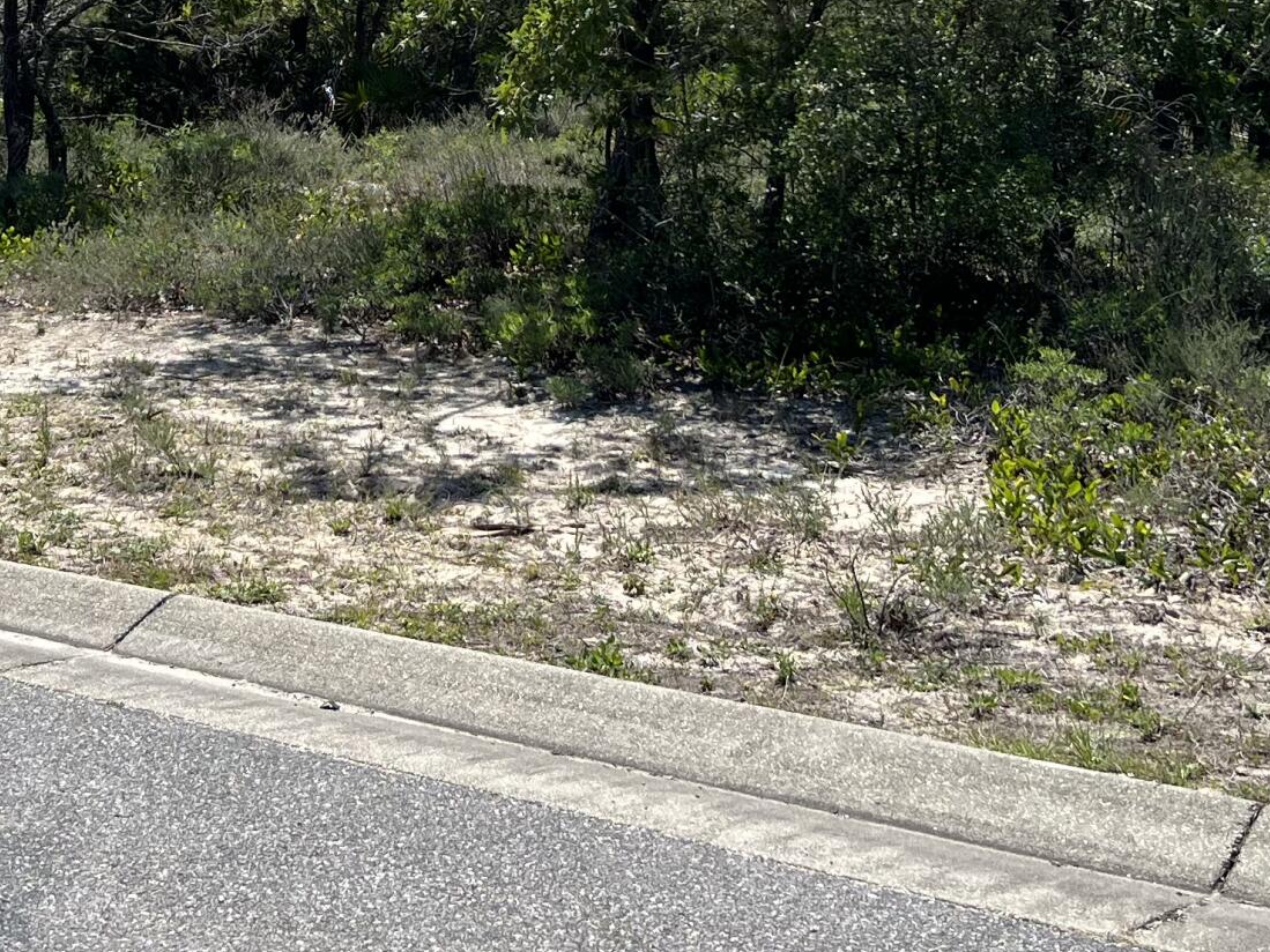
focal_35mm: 71
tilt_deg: +2.2
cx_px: 364
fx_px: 2605
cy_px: 21
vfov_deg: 20.1
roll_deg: -0.2
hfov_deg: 27.1
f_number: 1.5
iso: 50
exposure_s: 1/3968
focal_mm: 5.7
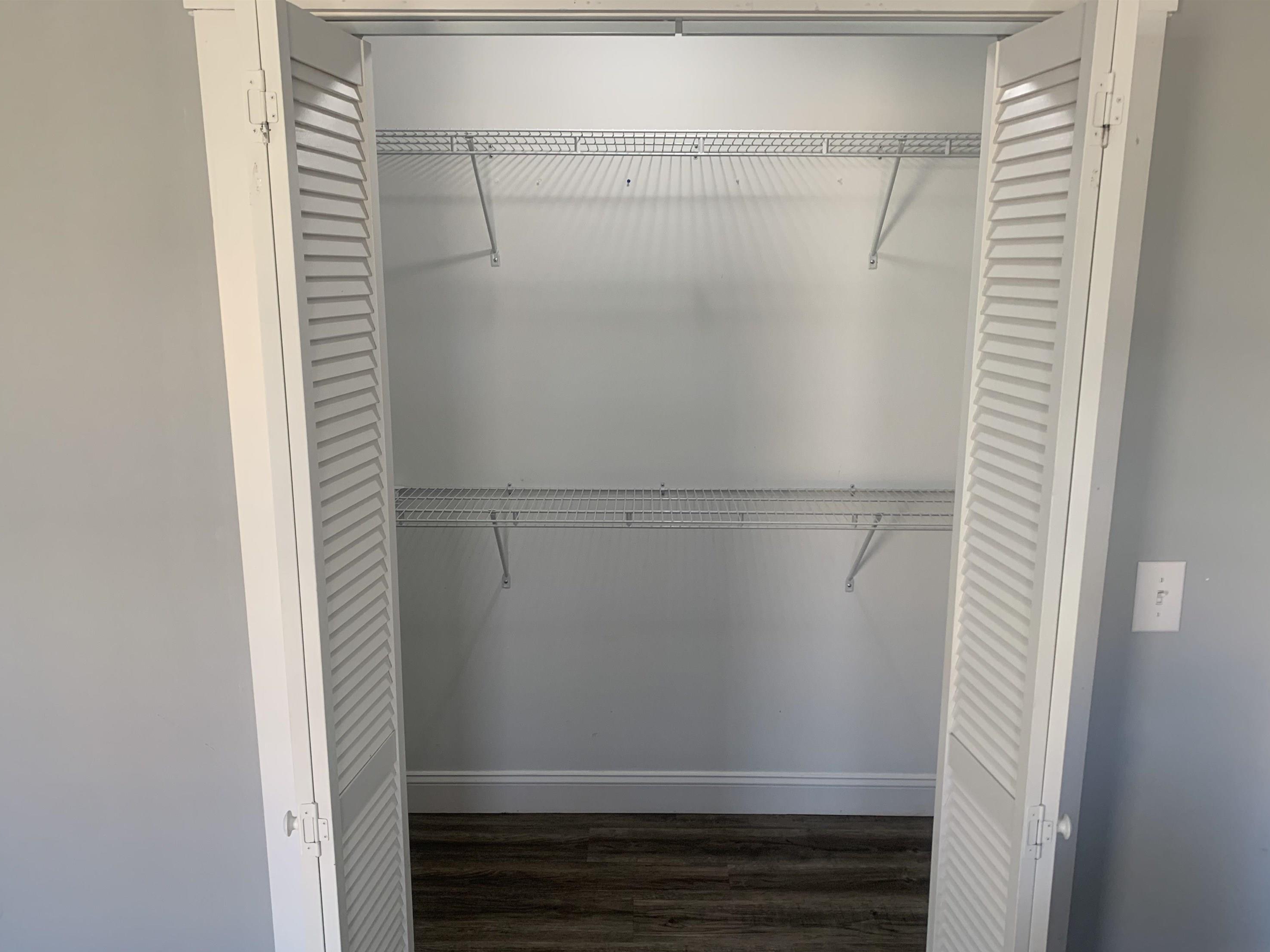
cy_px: 494
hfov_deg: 65.3
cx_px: 643
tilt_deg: -14.6
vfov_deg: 51.3
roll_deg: +0.4
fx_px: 991
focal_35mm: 27
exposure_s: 1/60
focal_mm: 4.25
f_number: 1.8
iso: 80
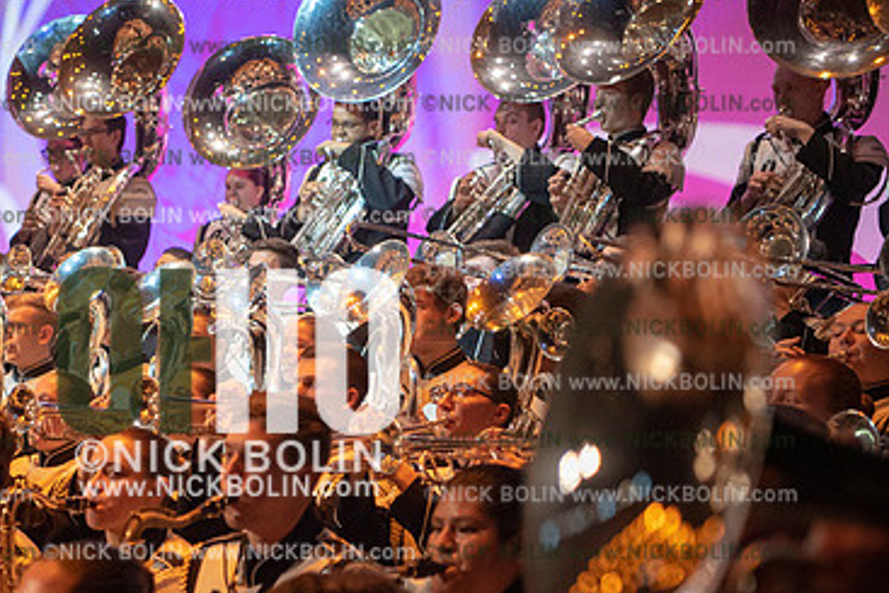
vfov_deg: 15.7
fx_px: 2149
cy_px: 384
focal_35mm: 87
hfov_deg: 23.2
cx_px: 228
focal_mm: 55
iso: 2000
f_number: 2.8
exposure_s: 1/200
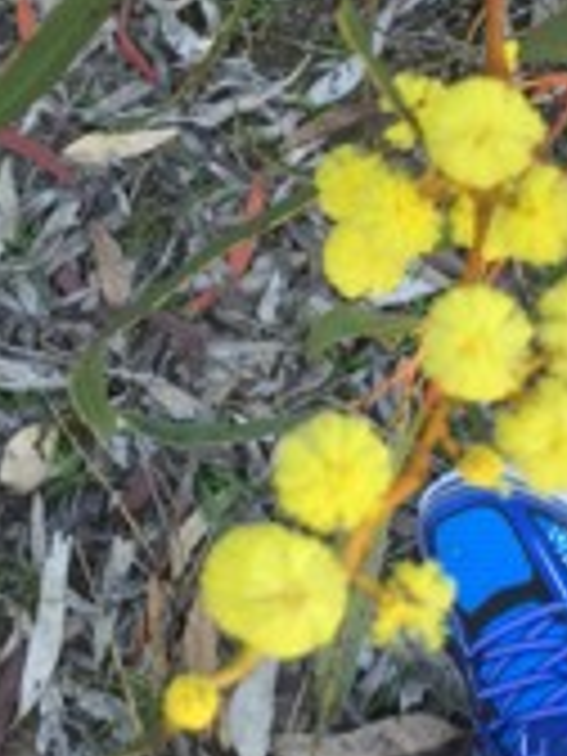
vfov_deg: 21.7
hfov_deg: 16.4
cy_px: 256
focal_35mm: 90
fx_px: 1966
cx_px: 266
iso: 32
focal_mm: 4.15
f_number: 2.2
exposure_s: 1/40
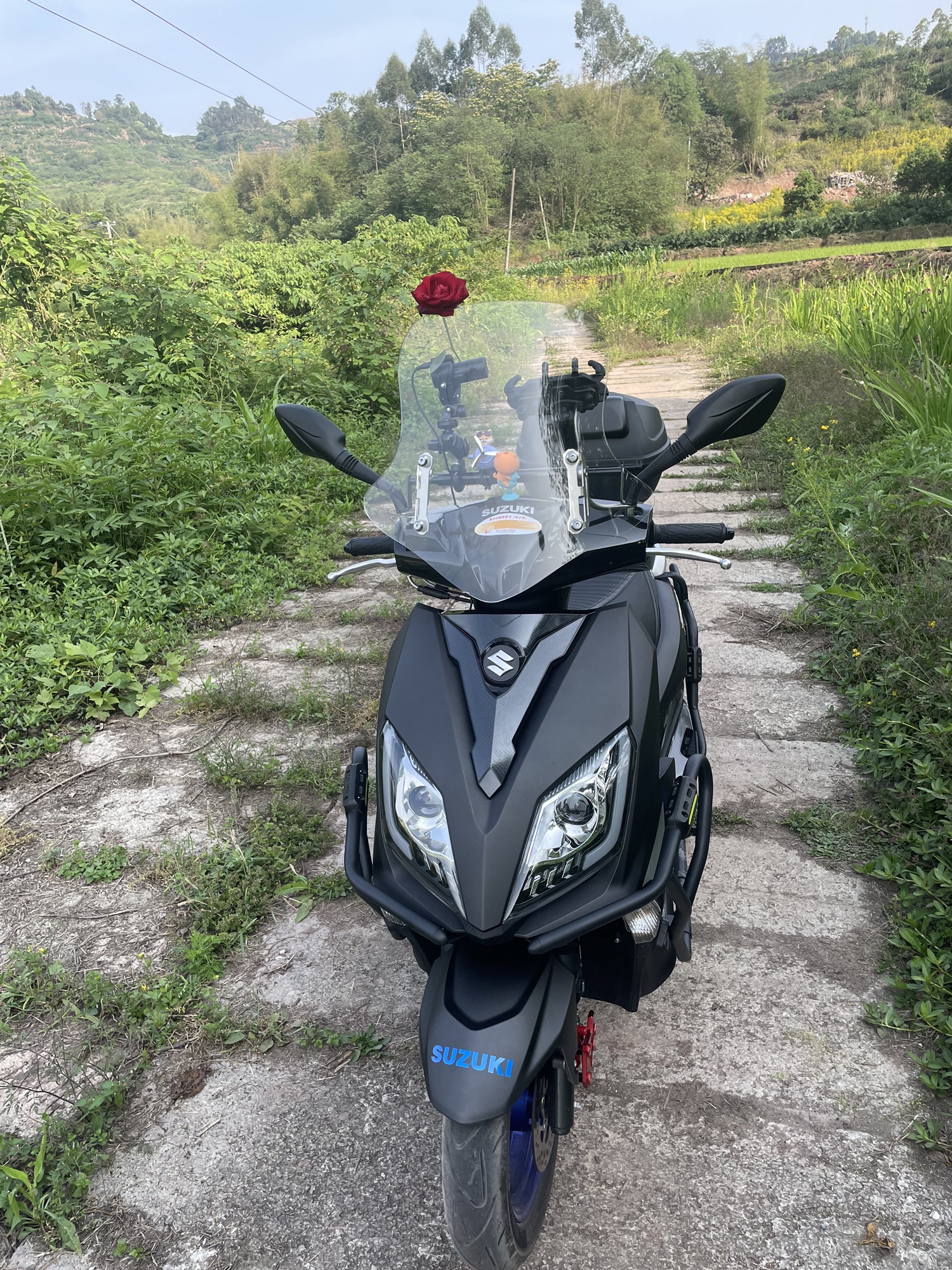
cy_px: 635
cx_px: 476
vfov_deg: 67.3
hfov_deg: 53.1
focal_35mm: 26
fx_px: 953
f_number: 1.6
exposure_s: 1/779
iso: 32
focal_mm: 4.2
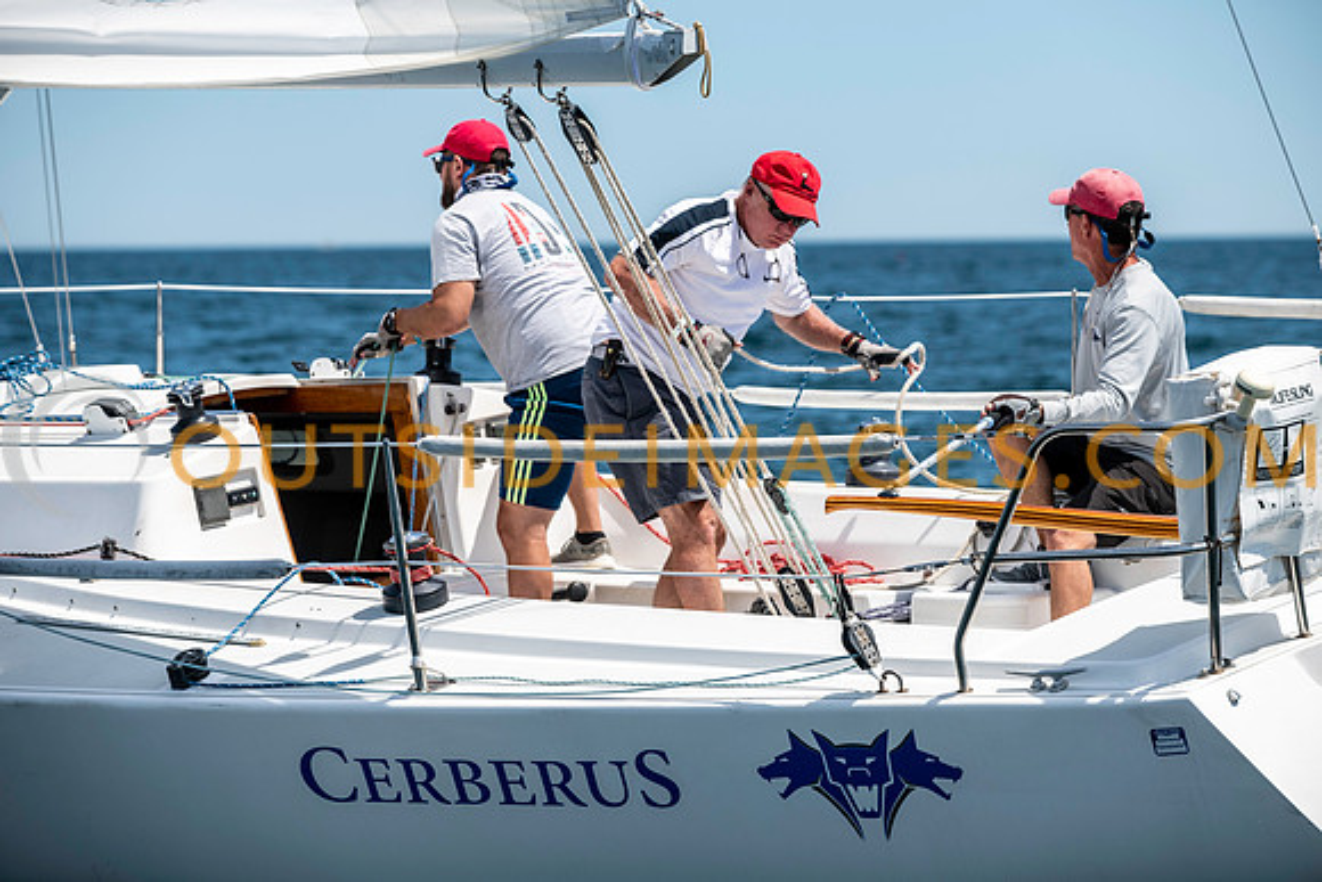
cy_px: 441
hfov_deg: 13.5
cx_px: 661
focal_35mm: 152
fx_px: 5591
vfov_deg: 9.0
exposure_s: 1/1250
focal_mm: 145
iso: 160
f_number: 5
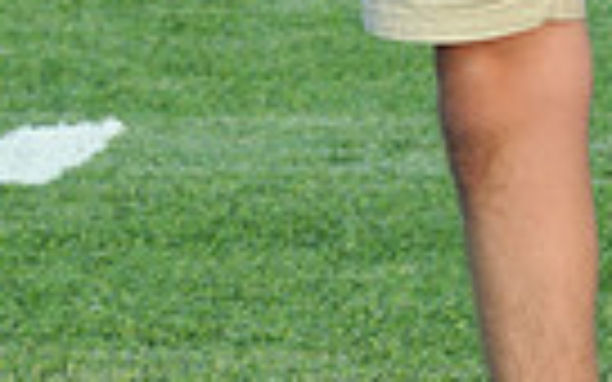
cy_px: -849
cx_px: 585
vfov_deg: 1.5
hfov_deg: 2.4
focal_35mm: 867
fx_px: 14461
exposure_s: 1/250
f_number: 13
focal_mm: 200
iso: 1600
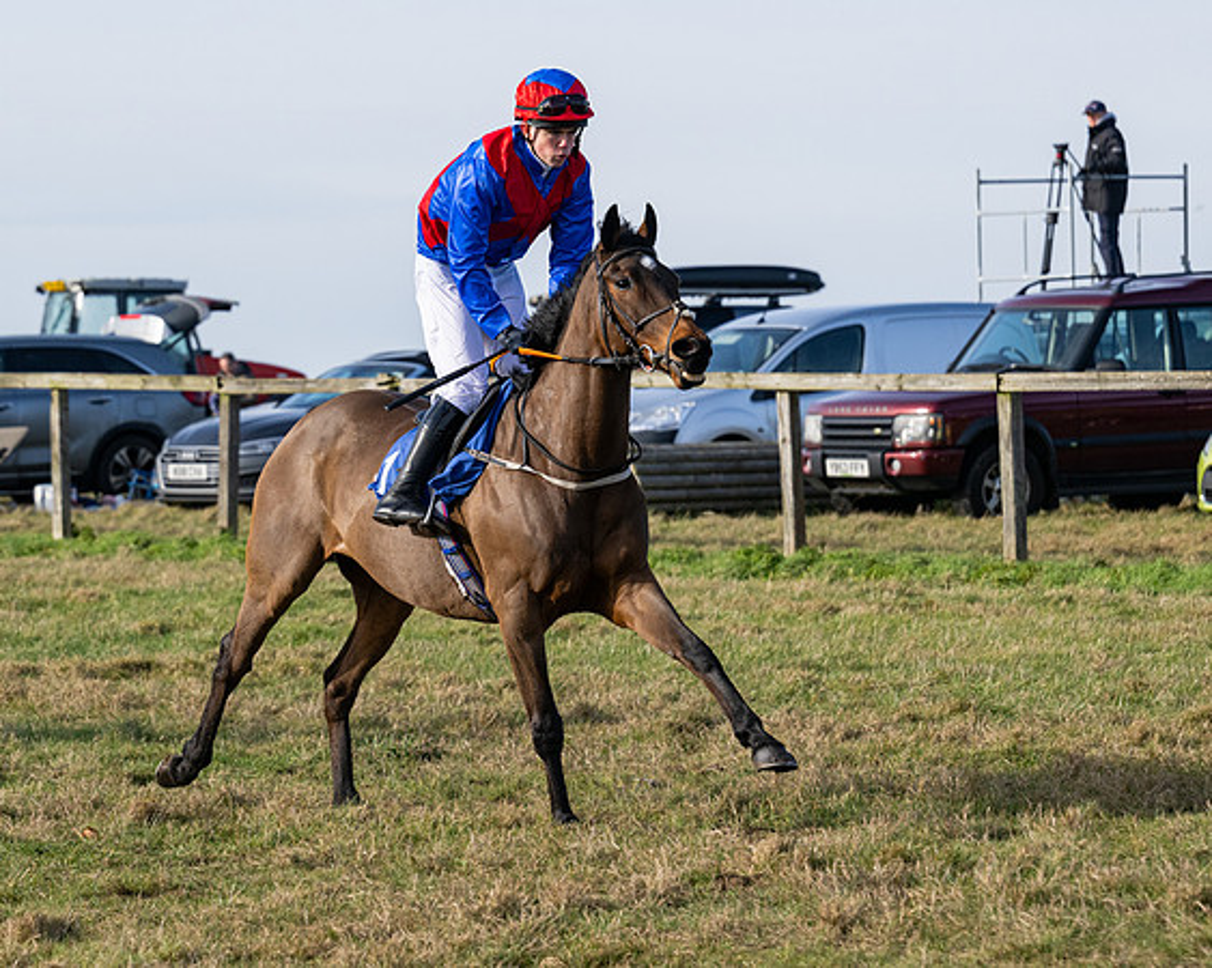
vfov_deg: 7.7
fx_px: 7238
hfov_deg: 9.6
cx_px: 359
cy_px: 514
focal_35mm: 202
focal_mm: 130
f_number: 5
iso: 400
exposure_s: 1/2500
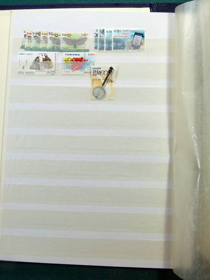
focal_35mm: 36
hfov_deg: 39.7
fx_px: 291
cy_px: 140
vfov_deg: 51.4
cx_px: 105
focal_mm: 6.5
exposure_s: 1/160
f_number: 4
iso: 100
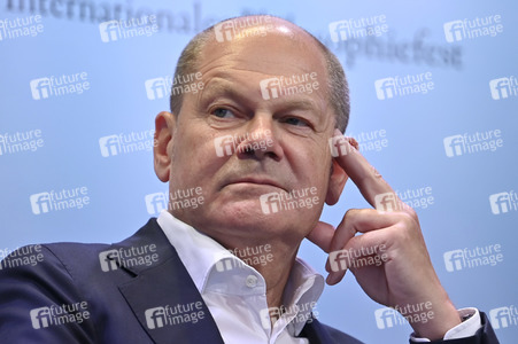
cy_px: 172
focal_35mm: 200
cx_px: 259
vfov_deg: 6.9
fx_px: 2876
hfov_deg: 10.3
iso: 500
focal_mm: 200
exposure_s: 1/400
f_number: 2.8
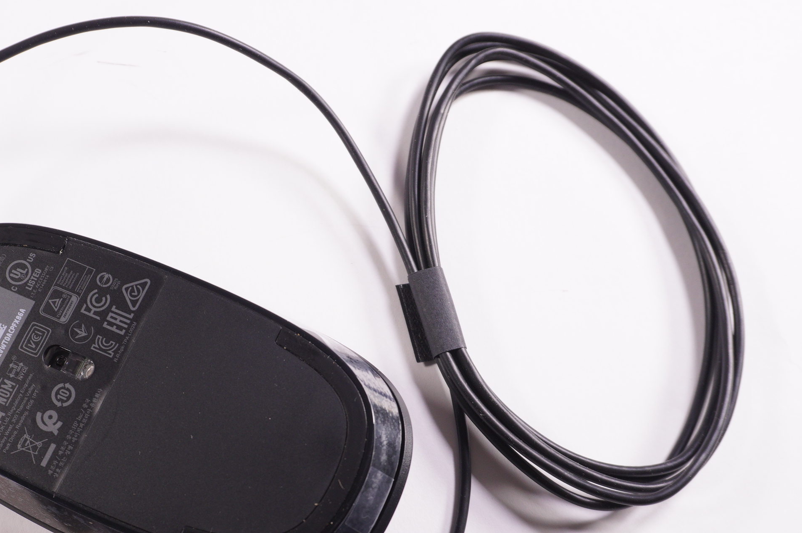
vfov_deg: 25.8
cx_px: 259
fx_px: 1157
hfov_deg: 37.8
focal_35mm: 52
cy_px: 359
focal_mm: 22
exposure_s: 1/125
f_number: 5.6
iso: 320
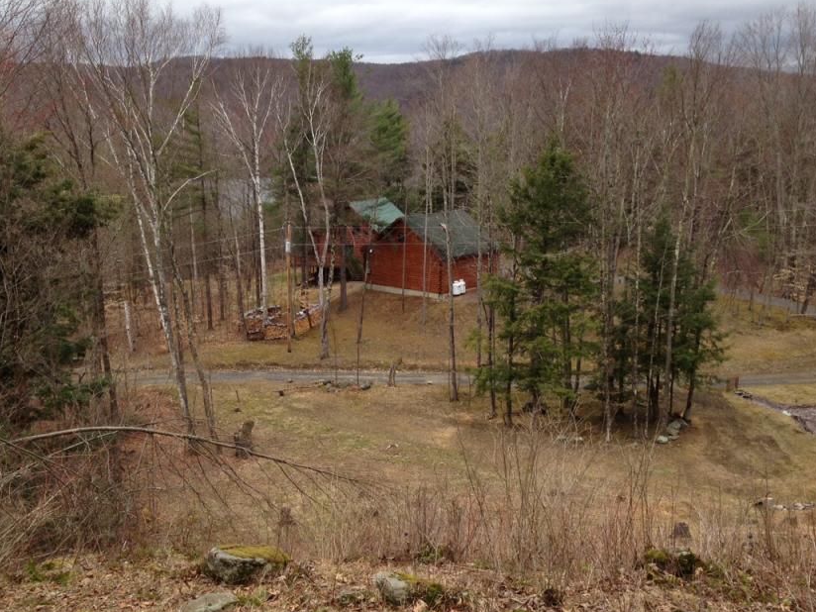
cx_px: 362
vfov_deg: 35.1
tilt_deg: -12.2
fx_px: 966
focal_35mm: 41
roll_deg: -1.8
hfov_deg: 45.7
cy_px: 321
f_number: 2.4
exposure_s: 1/638
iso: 50
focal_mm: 4.12
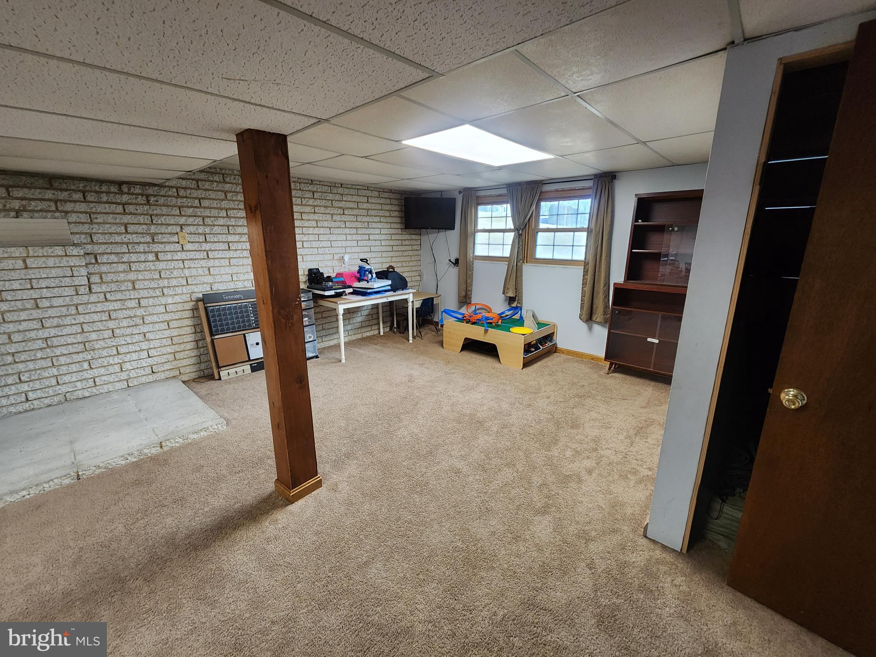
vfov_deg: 89.9
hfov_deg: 106.2
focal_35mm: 13
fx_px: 329
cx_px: 438
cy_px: 328
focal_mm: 2.2
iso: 320
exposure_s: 1/40
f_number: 2.2
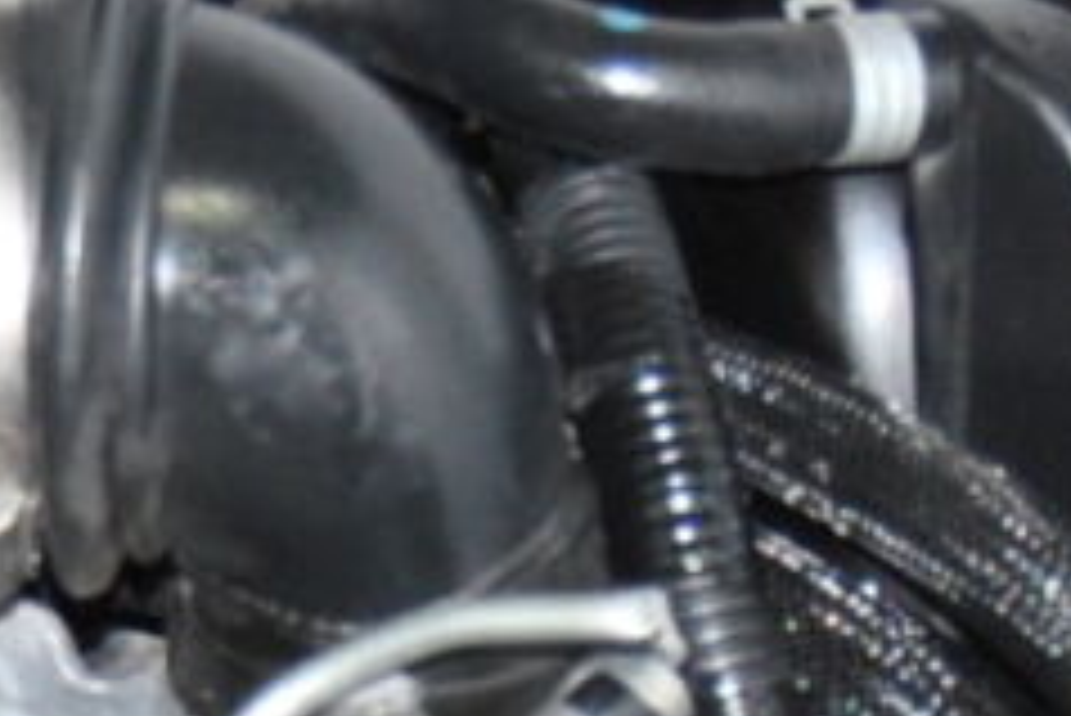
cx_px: -90
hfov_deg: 5.4
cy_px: 1290
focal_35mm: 383
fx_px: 11401
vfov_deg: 3.6
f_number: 4.8
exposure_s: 1/160
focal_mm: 38
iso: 400
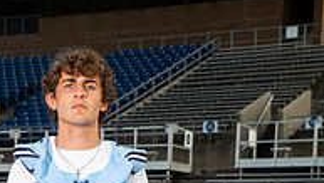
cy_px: 369
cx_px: 79
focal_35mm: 127
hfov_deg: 16.8
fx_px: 1092
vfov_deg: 9.0
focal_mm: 52
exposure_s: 1/320
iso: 160
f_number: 7.1
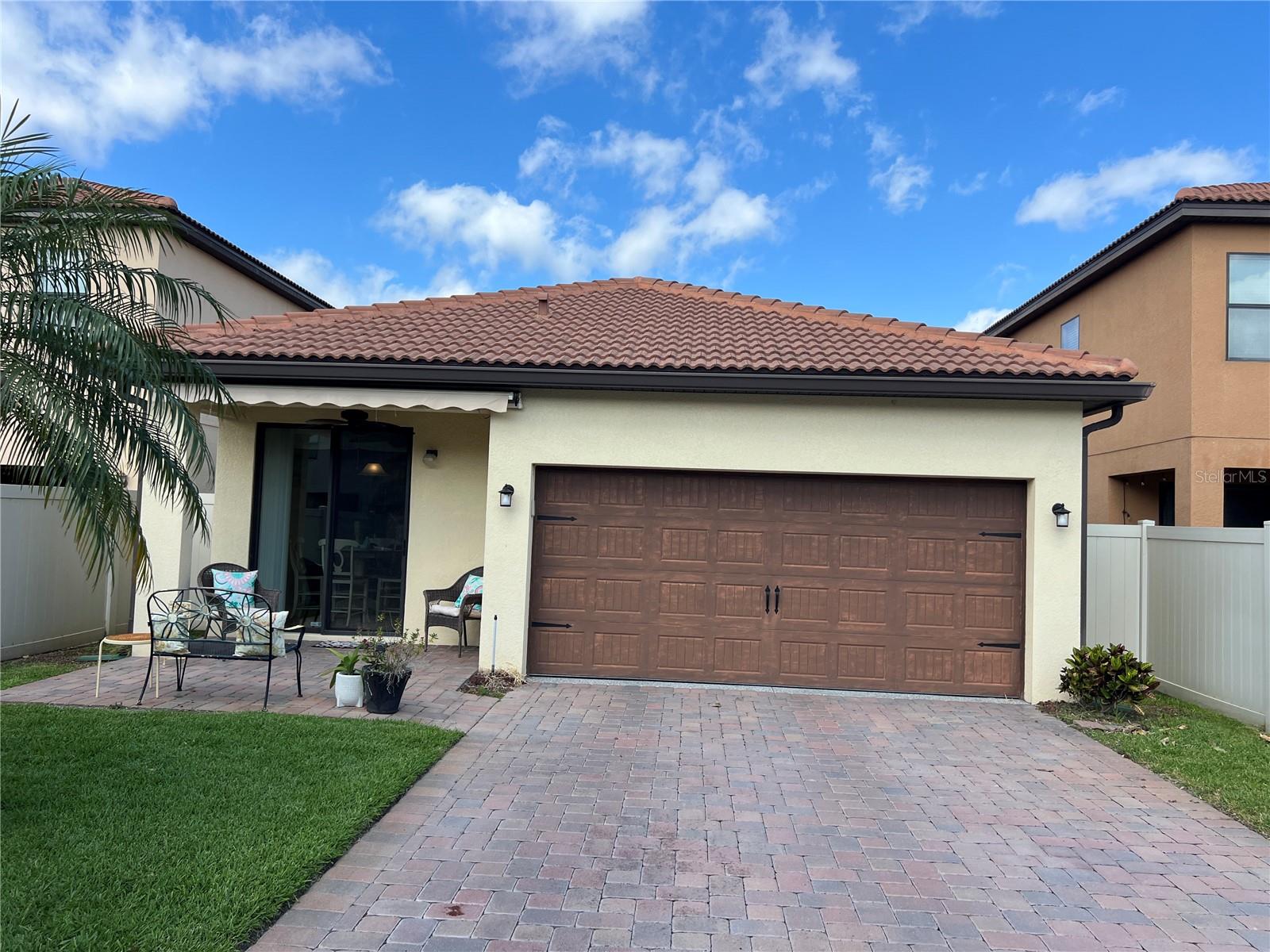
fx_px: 954
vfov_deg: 53.1
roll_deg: -1.6
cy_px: 476
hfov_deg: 67.3
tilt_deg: +2.6
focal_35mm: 26
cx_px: 635
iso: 50
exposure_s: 1/2632
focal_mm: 5.7
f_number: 1.5
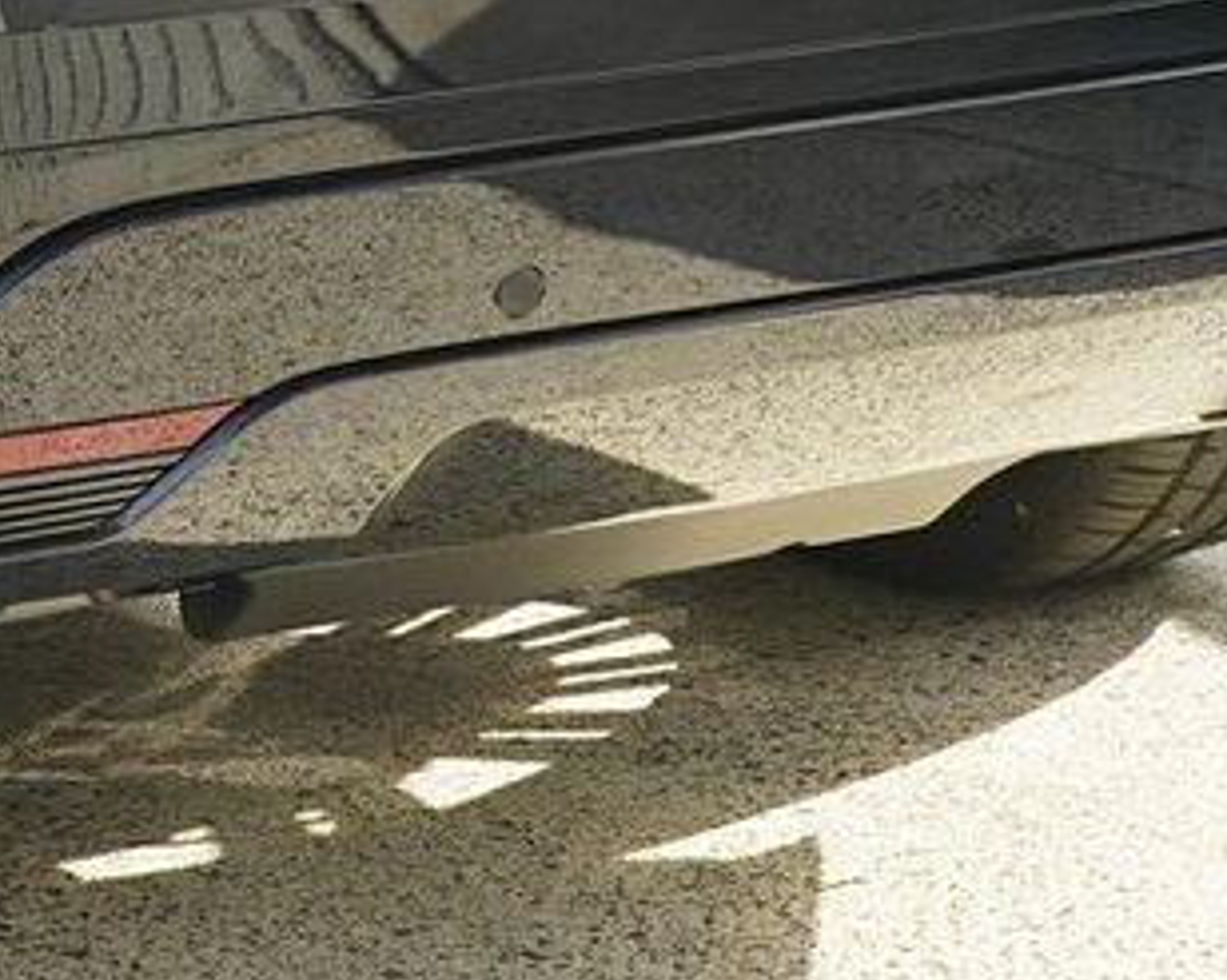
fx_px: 6242
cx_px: -486
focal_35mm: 172
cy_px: -454
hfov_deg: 10.9
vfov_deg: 8.8
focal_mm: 47
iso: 1000
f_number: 7.1
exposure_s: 1/200
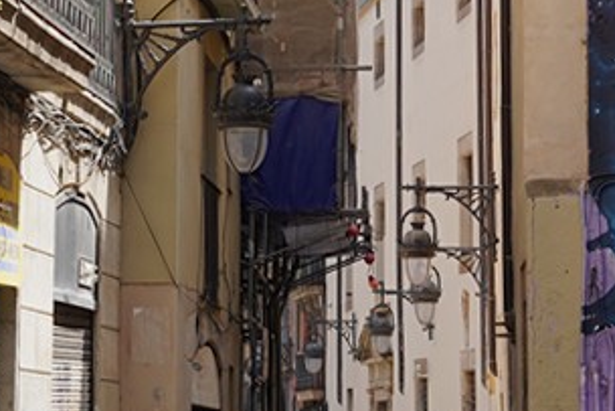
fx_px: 3264
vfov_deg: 7.2
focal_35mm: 191
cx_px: 475
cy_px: 75
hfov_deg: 10.7
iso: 100
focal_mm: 29
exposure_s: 1/100
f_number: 7.1
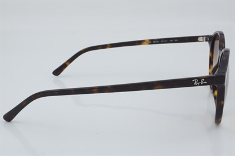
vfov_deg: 18.2
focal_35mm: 75
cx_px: 118
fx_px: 489
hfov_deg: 27.0
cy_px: 78
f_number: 29
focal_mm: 50
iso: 100
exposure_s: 1/4
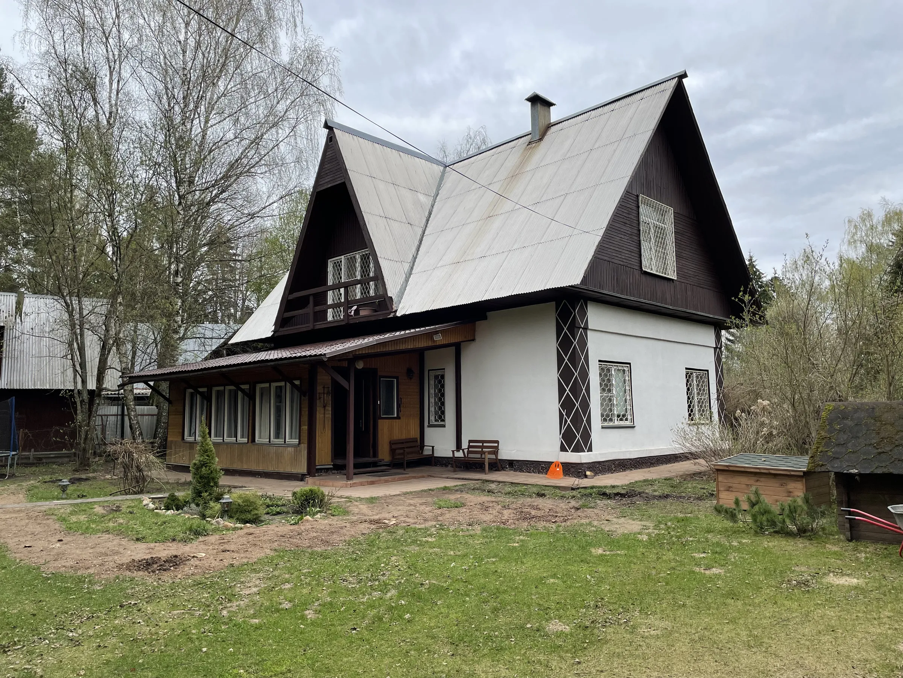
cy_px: 339
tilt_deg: +8.0
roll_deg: +1.2
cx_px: 452
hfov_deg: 67.3
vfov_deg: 53.1
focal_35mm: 26
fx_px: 678
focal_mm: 4.2
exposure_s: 1/818
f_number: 1.6
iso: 32
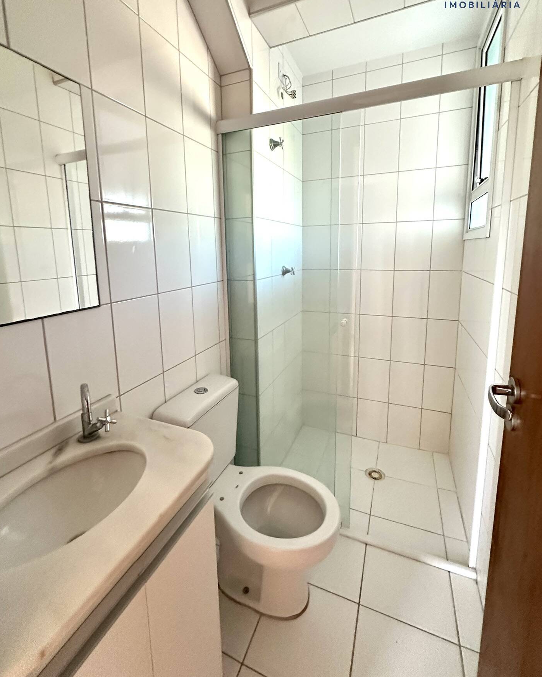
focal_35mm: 16
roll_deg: +2.4
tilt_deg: -8.5
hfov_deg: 80.4
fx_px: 321
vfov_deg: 92.6
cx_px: 263
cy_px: 295
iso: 640
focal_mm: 2.22
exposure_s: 1/60
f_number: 2.2
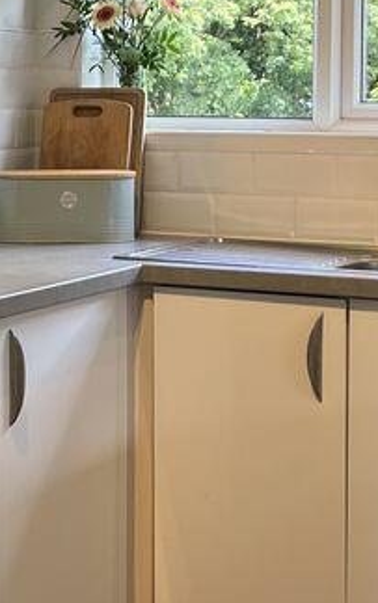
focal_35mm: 87
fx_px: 1431
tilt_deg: -1.3
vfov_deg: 23.5
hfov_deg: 14.9
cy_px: 132
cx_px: 56
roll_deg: -0.2
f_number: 1.6
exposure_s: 1/121
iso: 80
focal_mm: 5.1
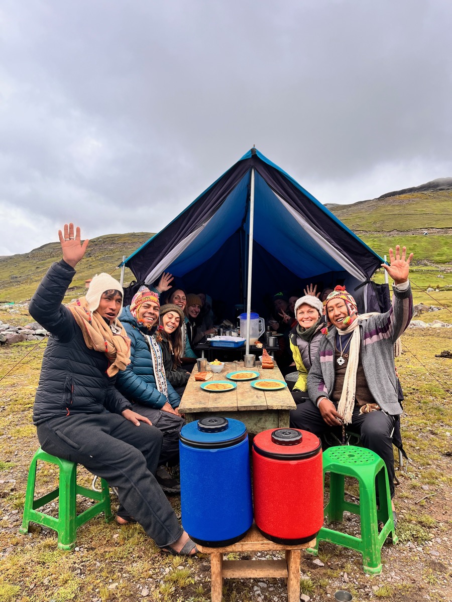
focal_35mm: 26
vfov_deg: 67.3
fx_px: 453
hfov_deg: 53.1
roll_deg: -1.1
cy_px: 301
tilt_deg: -1.2
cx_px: 226
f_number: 1.6
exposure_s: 1/1066
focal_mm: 5.1
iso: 50
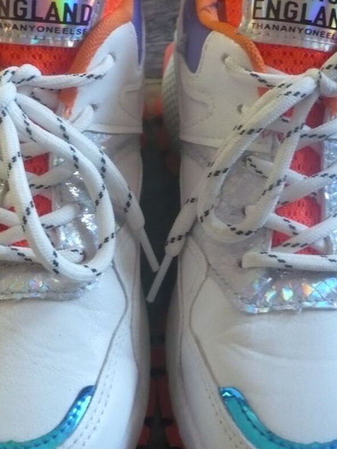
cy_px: 237
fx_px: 766
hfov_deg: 24.8
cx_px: 139
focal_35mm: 59
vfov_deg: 32.7
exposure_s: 1/30
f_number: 2.8
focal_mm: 5.8
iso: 320
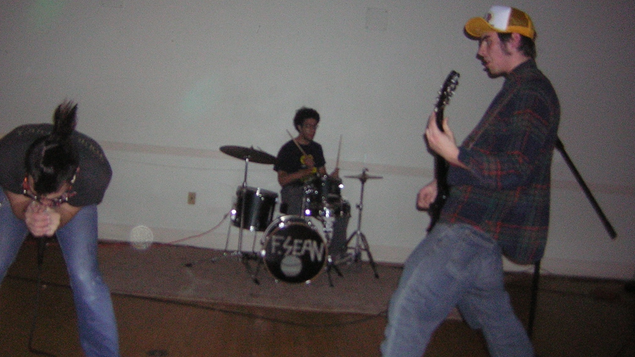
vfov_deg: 29.7
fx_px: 674
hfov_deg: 50.5
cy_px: 166
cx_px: 318
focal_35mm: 40
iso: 160
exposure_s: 1/60.1
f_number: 2.6
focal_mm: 4.7
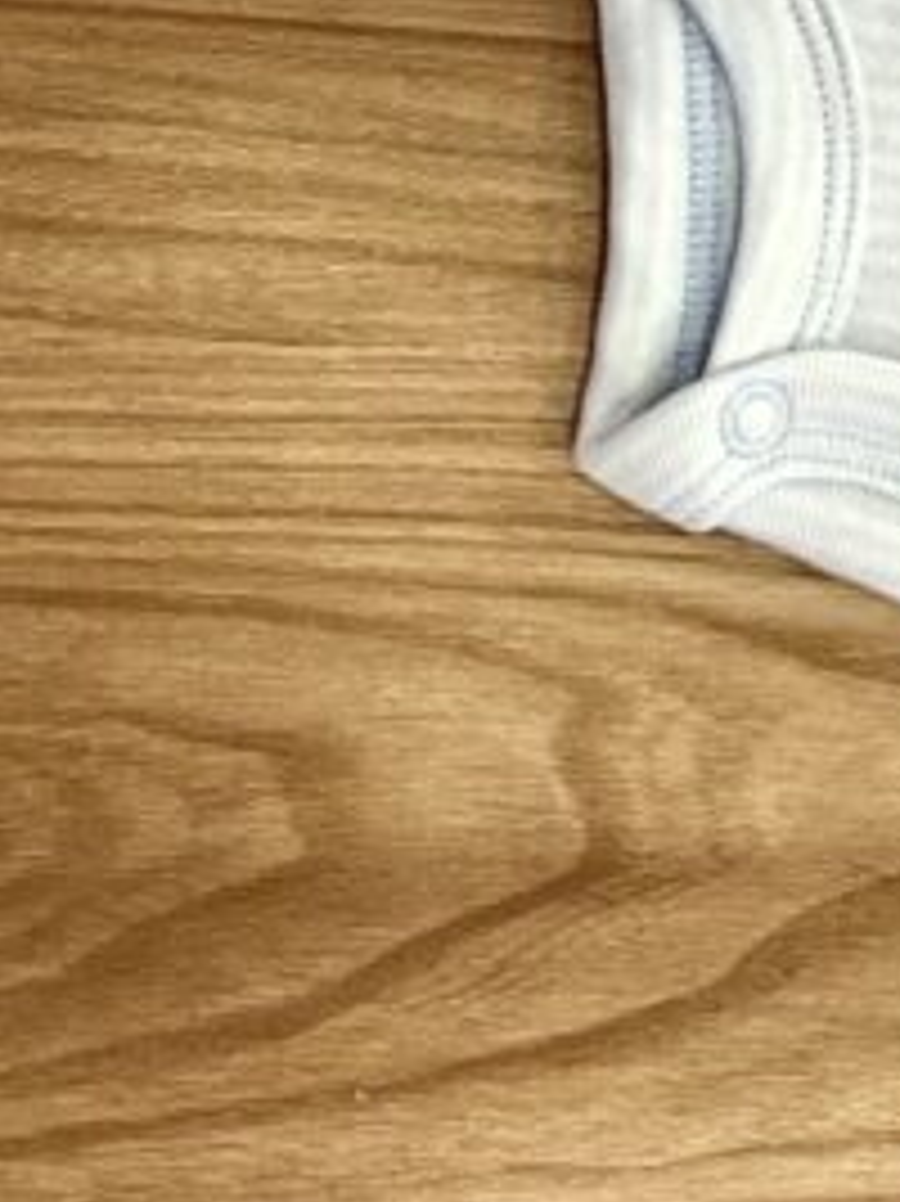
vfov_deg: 15.5
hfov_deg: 13.9
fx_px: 3608
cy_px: -1137
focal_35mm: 104
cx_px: 968
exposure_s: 1/120
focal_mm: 5.1
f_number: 1.6
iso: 125
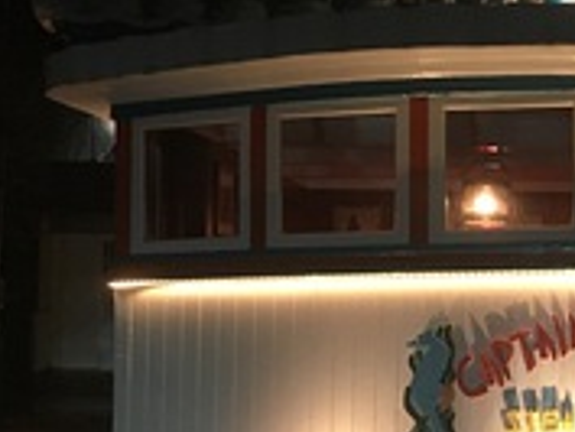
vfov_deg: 18.0
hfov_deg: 22.4
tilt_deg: +1.9
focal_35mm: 82
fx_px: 1363
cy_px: 242
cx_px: 643
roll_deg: -0.3
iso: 125
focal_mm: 4.15
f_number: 2.2
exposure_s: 1/30
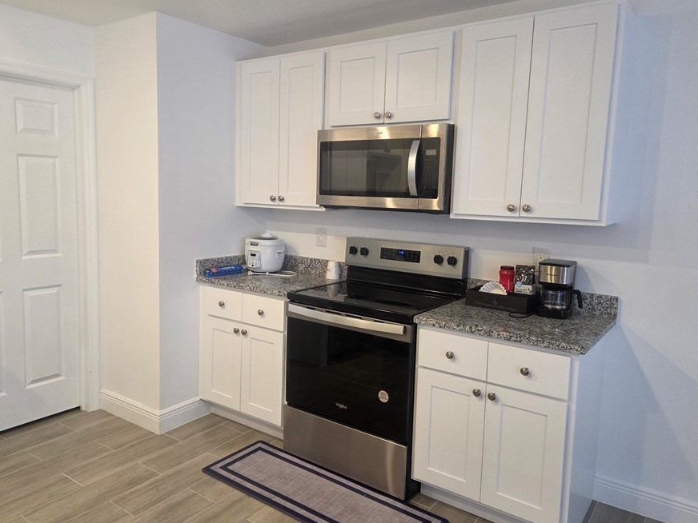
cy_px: 258
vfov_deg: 51.4
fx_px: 544
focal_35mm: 27
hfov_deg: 65.2
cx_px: 315
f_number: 1.8
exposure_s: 1/120
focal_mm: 5.4
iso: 250
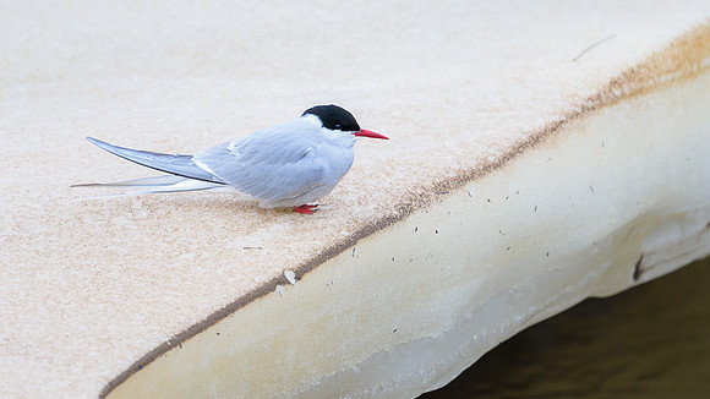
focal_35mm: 1180
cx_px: 352
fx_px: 22219
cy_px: 84
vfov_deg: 1.0
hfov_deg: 1.8
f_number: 4
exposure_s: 1/1000
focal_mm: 560
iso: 800
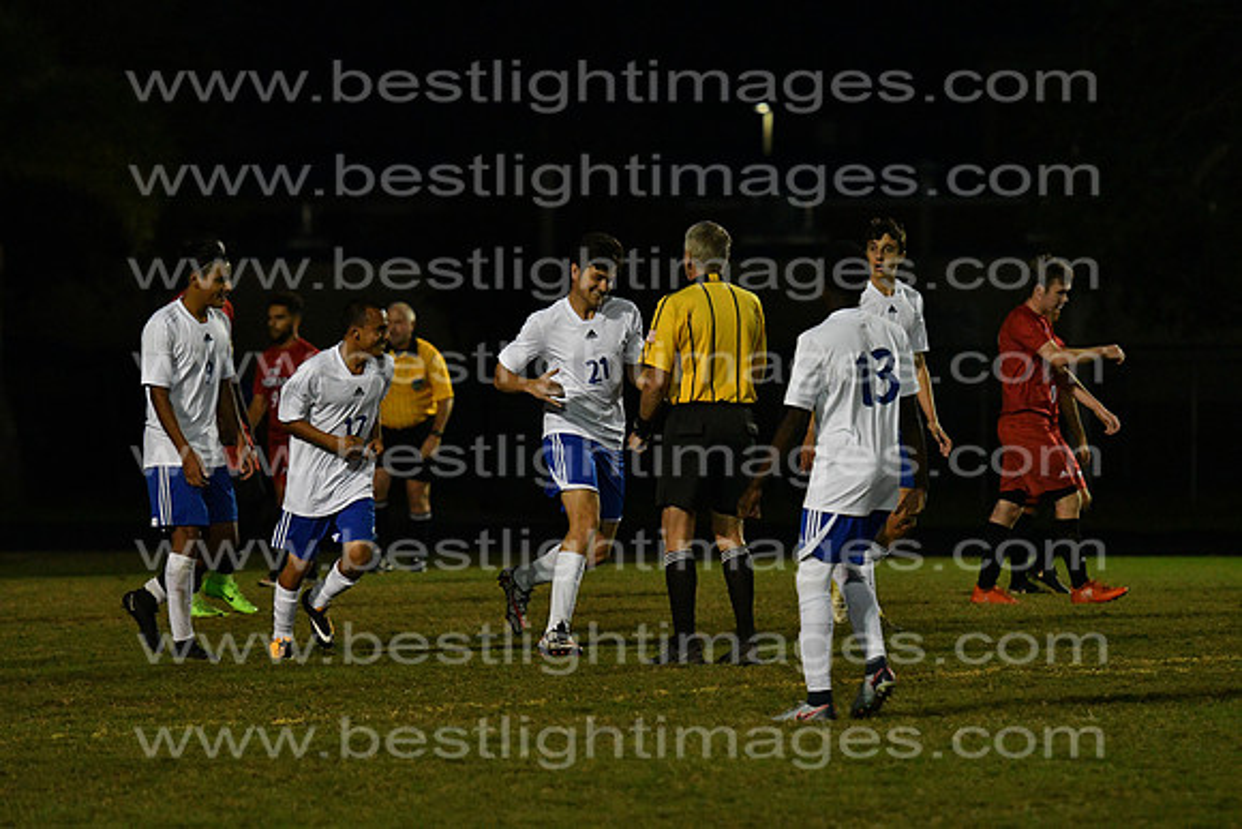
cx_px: 621
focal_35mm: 232
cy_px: 414
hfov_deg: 8.9
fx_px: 8023
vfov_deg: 5.9
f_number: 4
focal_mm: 155
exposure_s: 1/1250
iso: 6400
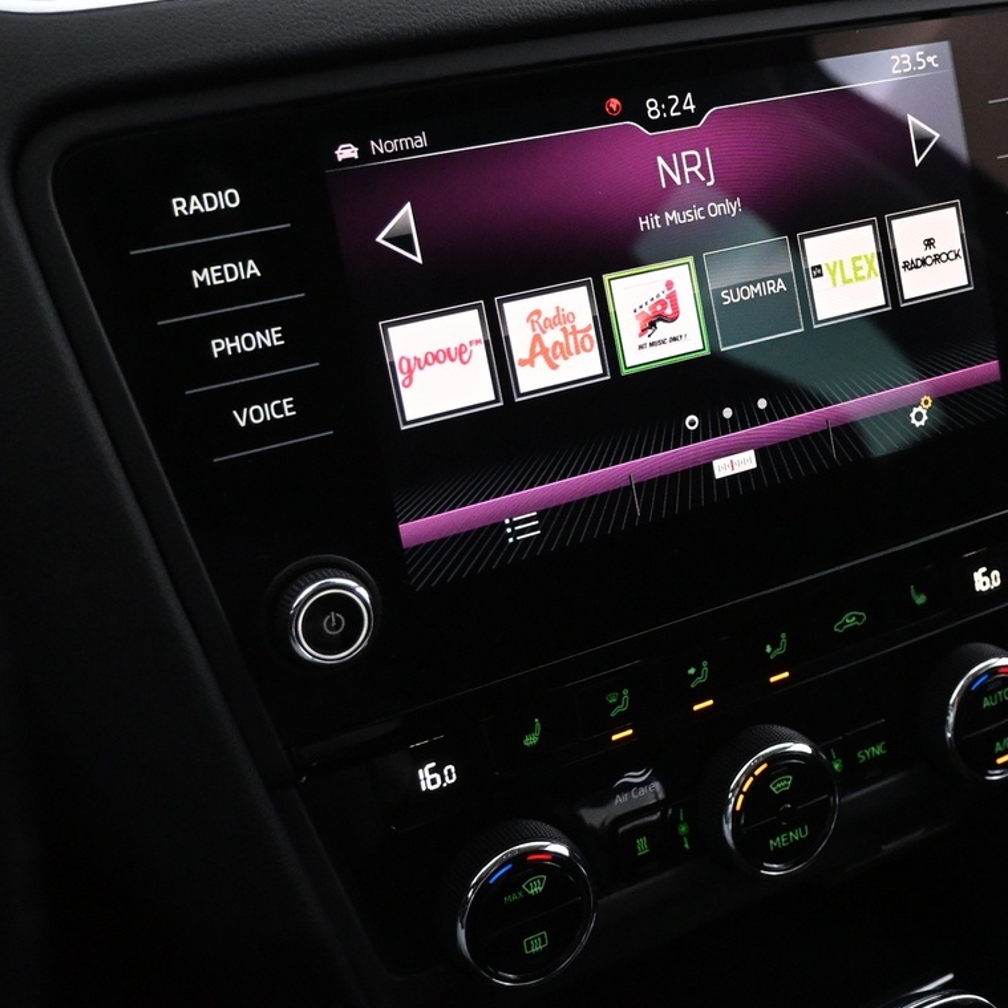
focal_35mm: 49
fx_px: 1614
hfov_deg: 33.9
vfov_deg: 34.3
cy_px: 323
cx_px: 760
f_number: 3.5
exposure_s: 1/60
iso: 4000
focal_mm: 18
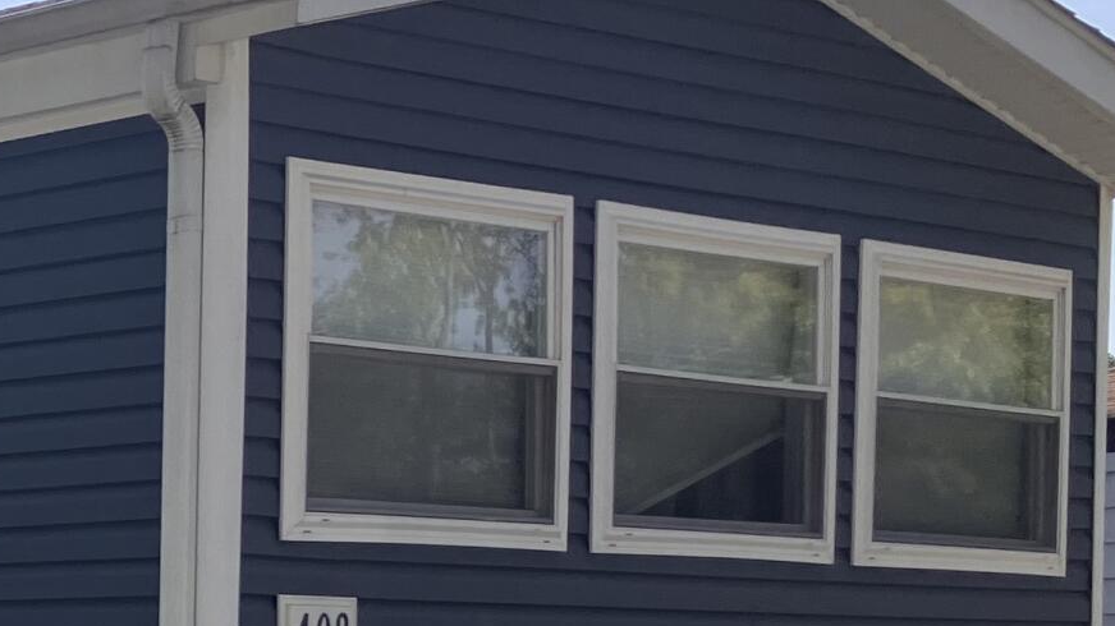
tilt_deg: +0.0
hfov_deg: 17.7
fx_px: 3104
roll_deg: -0.5
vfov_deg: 11.3
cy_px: 802
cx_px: -678
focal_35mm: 105
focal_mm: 3.99
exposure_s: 1/2433
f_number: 1.8
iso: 32
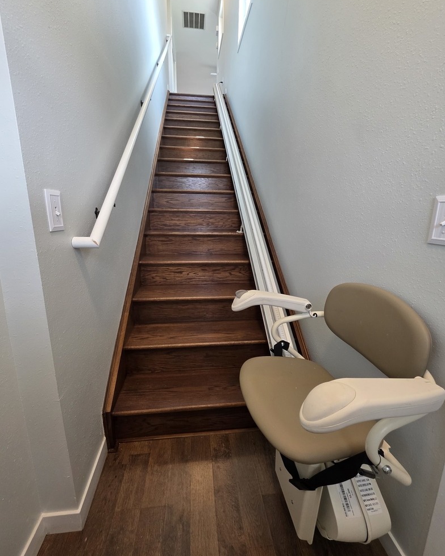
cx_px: 221
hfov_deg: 88.0
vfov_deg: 100.6
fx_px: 231
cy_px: 262
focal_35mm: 14
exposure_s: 1/120
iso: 200
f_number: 1.9
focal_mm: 2.2
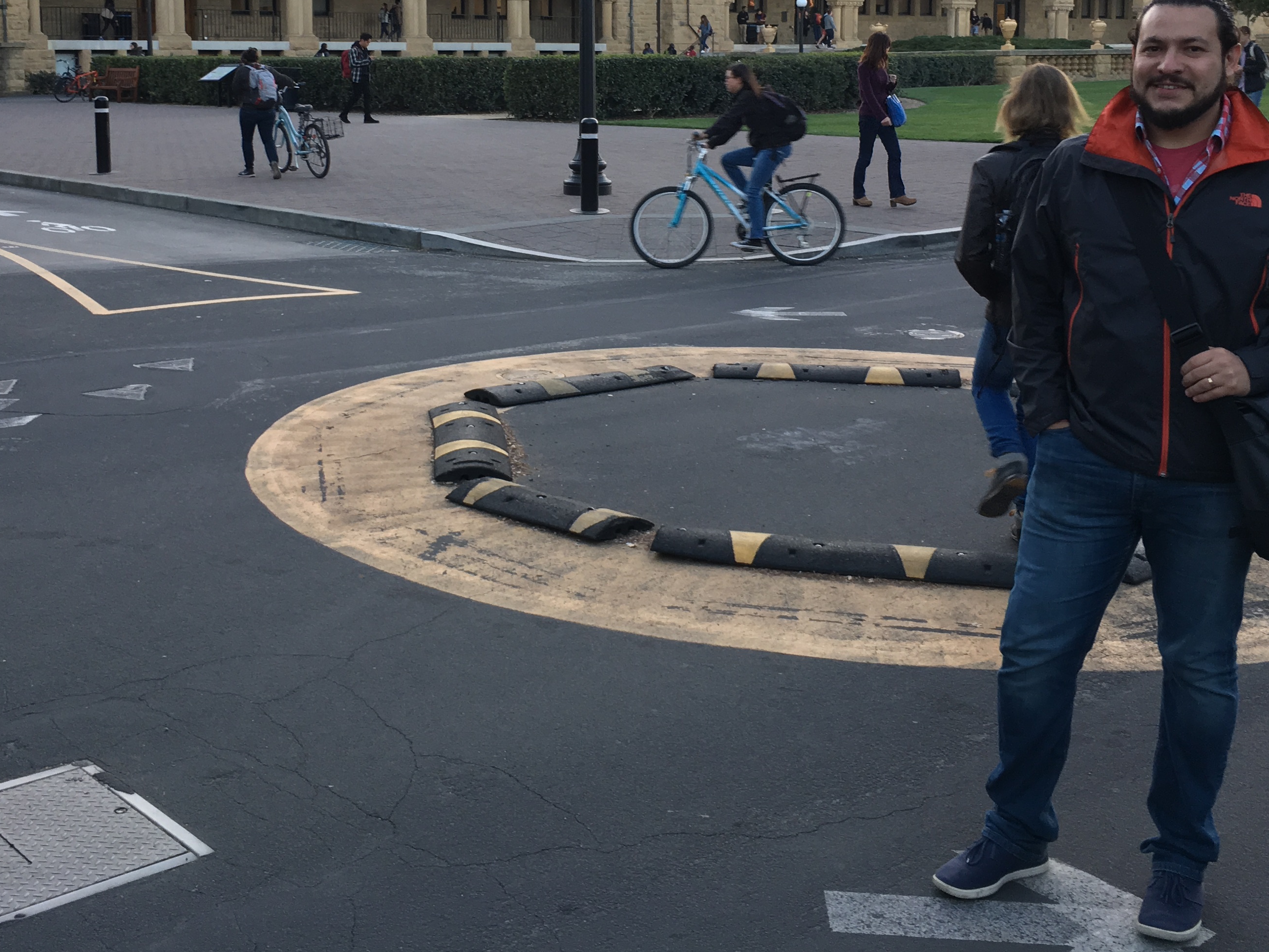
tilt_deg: -4.7
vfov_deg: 31.5
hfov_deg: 42.0
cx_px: 566
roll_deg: +0.5
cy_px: 222
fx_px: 1650
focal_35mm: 45
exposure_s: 1/120
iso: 40
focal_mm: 4.15
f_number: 2.2
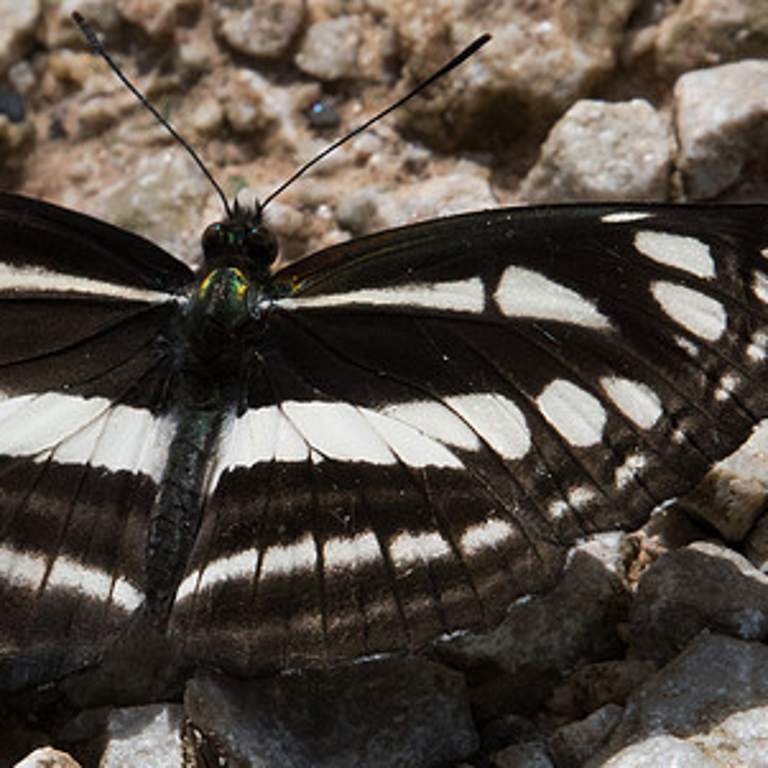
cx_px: 370
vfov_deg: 1.1
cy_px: 375
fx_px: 40914
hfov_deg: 1.1
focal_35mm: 1630
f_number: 14
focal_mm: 400
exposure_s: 1/500
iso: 800
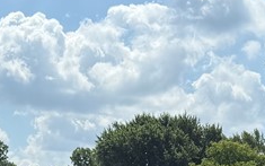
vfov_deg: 10.7
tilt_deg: -6.3
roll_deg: -2.3
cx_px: 34
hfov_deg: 18.5
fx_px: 802
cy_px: 344
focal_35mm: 111
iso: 80
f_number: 1.78
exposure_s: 1/6173
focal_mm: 6.76
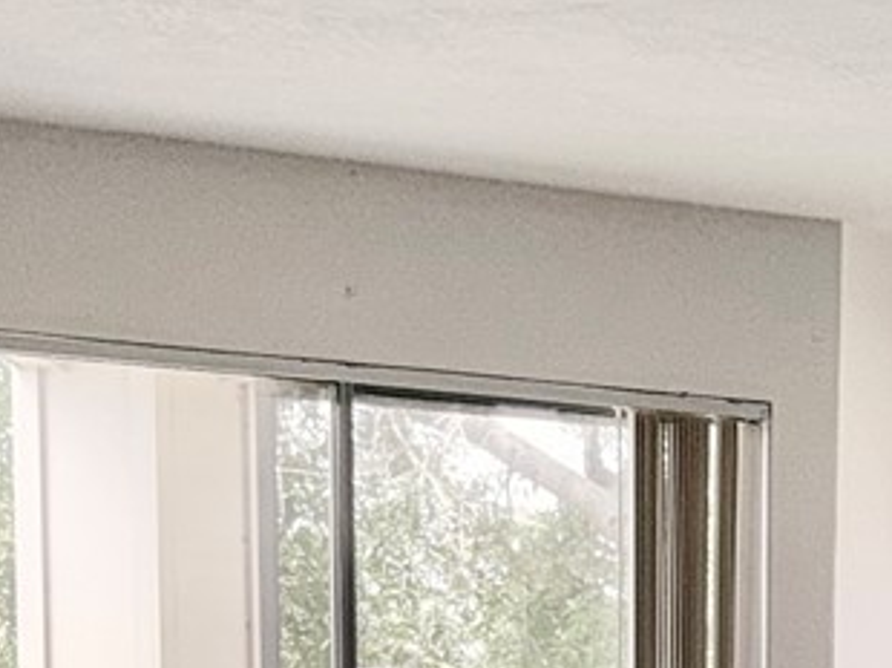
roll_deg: -1.9
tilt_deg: -10.0
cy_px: 1261
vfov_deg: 11.0
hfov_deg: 15.1
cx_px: 1180
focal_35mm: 124
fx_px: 3193
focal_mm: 6.76
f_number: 1.78
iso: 64
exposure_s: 1/172
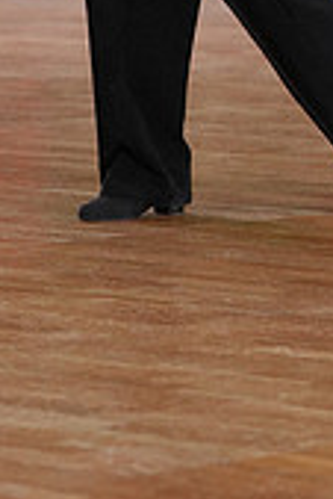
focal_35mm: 332
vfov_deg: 6.2
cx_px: 399
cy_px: -156
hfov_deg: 4.1
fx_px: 4597
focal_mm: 97
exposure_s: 1/400
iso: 1600
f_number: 4
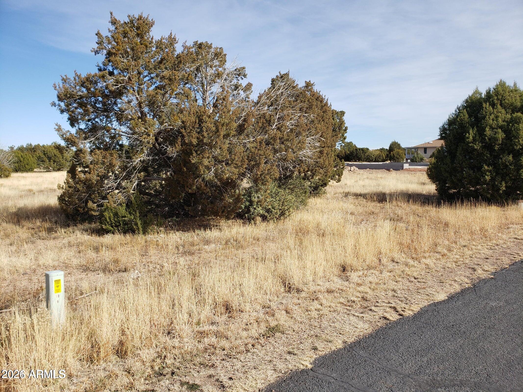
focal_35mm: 26
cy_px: 196
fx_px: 393
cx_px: 262
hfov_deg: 67.3
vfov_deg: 53.1
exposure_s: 1/1118
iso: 50
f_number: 2.4
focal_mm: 4.3
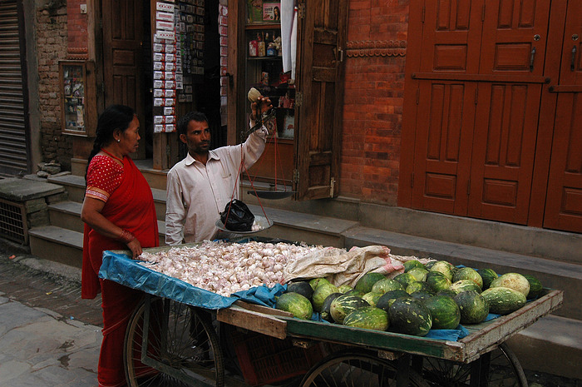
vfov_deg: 36.8
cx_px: 291
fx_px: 581
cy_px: 194
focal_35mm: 36
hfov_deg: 53.2
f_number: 4.5
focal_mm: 24
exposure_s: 1/160
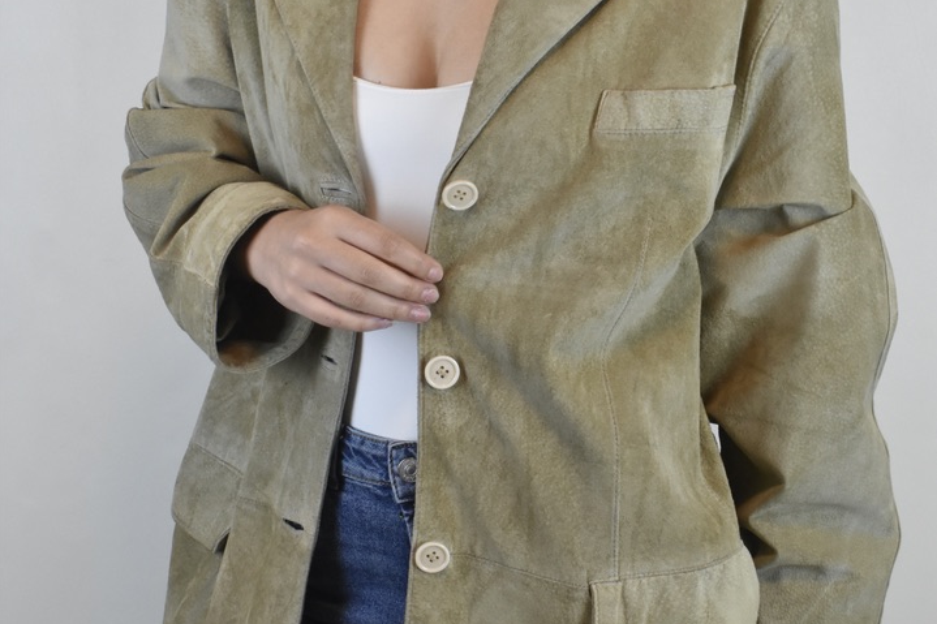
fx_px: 1769
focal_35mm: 68
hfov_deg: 29.7
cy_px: 379
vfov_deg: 20.0
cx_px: 469
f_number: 18
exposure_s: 1/50
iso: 1600
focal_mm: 30
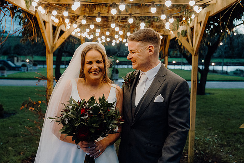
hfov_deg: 53.1
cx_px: 122
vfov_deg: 36.9
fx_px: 244
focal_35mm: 36
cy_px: 82
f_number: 3.5
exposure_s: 1/160
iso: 5000
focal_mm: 36
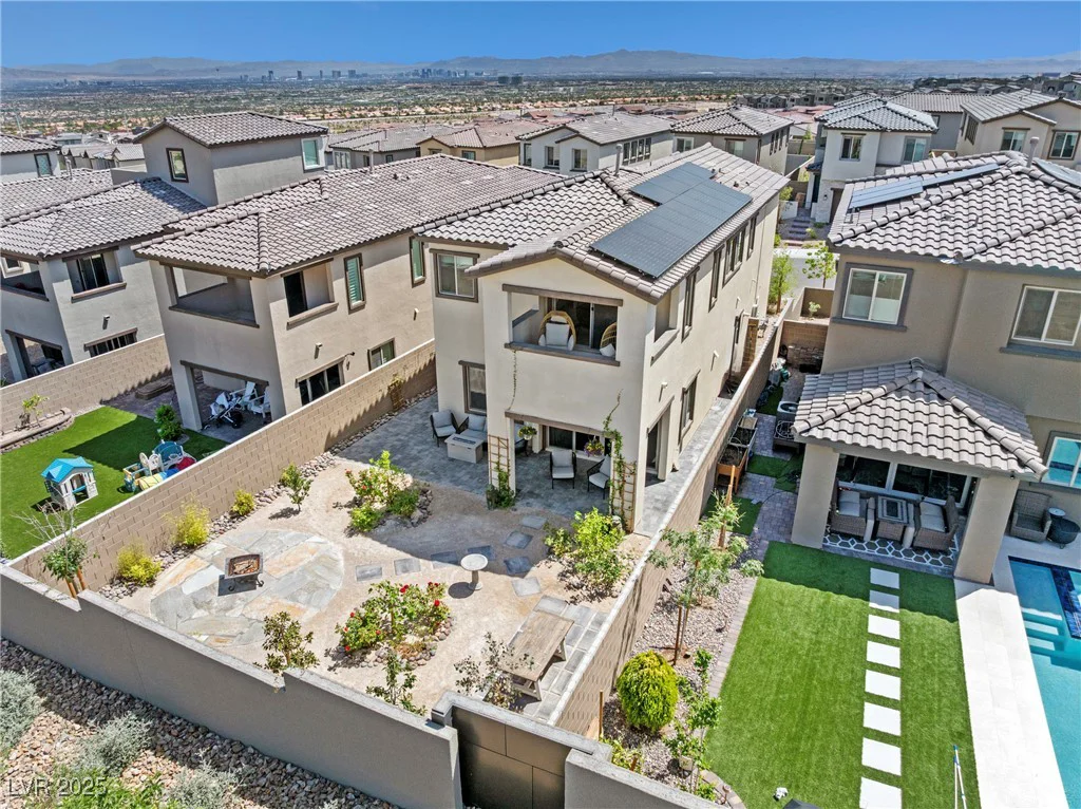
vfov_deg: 56.7
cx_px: 540
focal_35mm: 24
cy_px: 404
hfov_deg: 71.6
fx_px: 749
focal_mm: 12.29
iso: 150
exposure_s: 1/400
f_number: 2.8
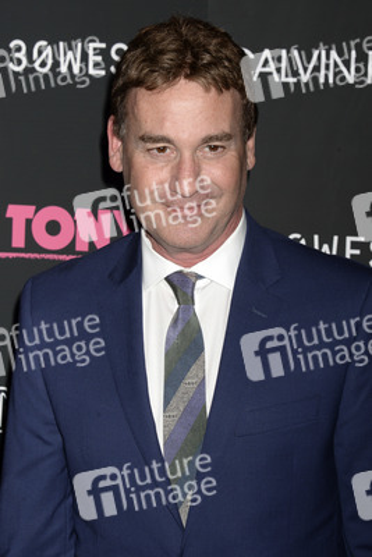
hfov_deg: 13.7
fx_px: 1549
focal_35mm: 100
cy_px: 278
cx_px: 186
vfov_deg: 20.4
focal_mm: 100
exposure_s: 1/250
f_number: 6.3
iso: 800
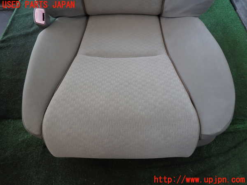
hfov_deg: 69.4
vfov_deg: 54.9
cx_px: 124
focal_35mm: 25
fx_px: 178
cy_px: 92
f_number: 2
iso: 160
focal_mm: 4.5
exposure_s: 1/60
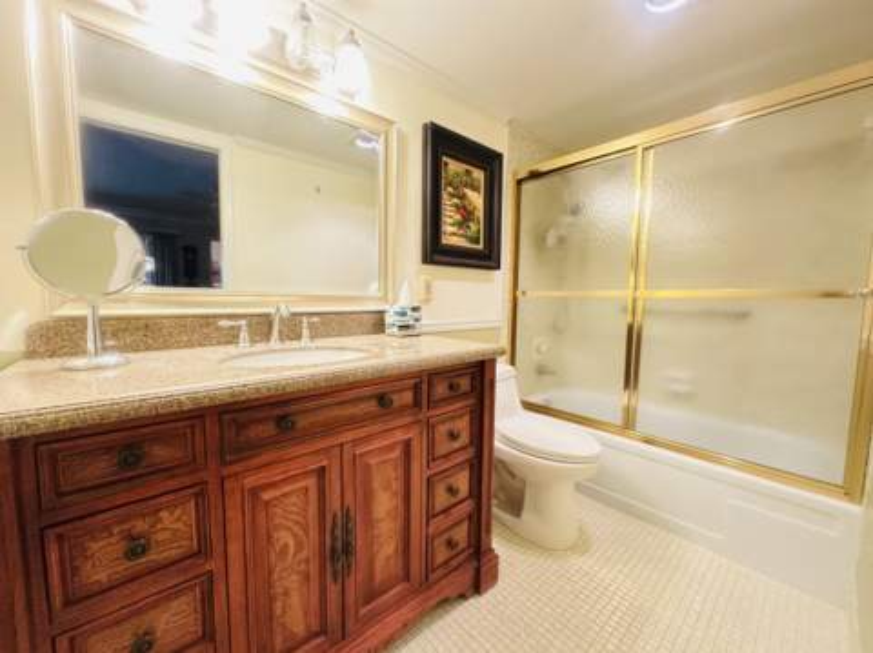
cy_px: 326
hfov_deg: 102.1
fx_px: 353
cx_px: 436
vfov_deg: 85.6
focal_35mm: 14
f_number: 2.2
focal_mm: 2.22
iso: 320
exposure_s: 1/60
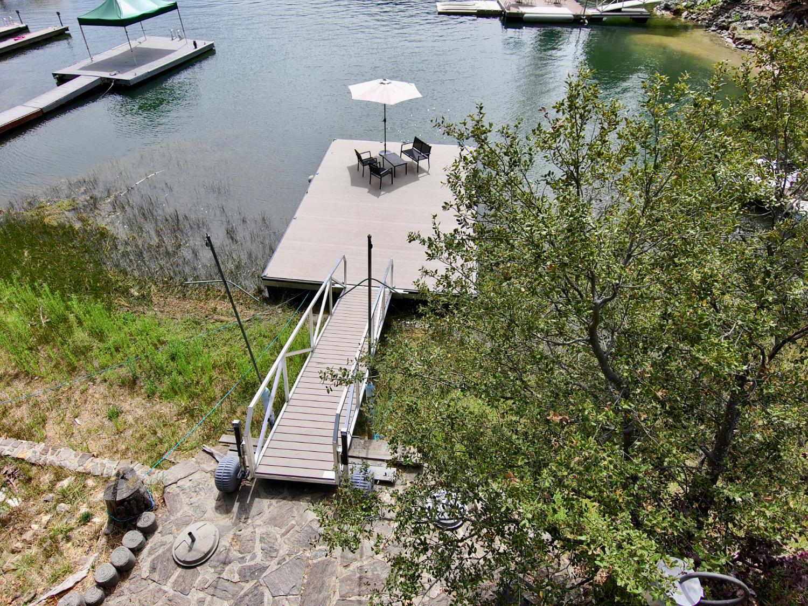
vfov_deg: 63.4
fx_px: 490
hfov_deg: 79.0
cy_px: 303
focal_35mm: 21
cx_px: 404
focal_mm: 3.7
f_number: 2.8
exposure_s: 1/1182
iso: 100
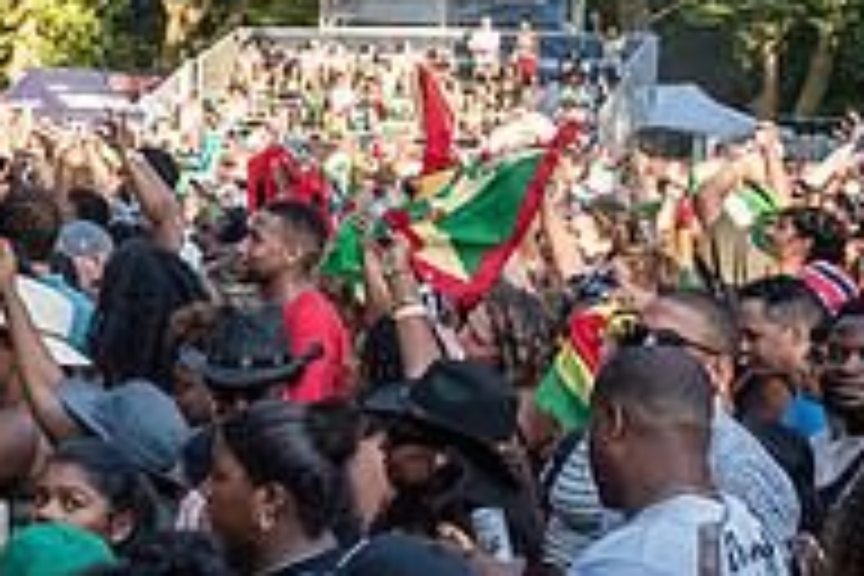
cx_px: -248
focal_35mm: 98
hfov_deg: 19.3
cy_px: 155
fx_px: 2352
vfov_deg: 13.9
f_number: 4
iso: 1000
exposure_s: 1/800
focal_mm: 32
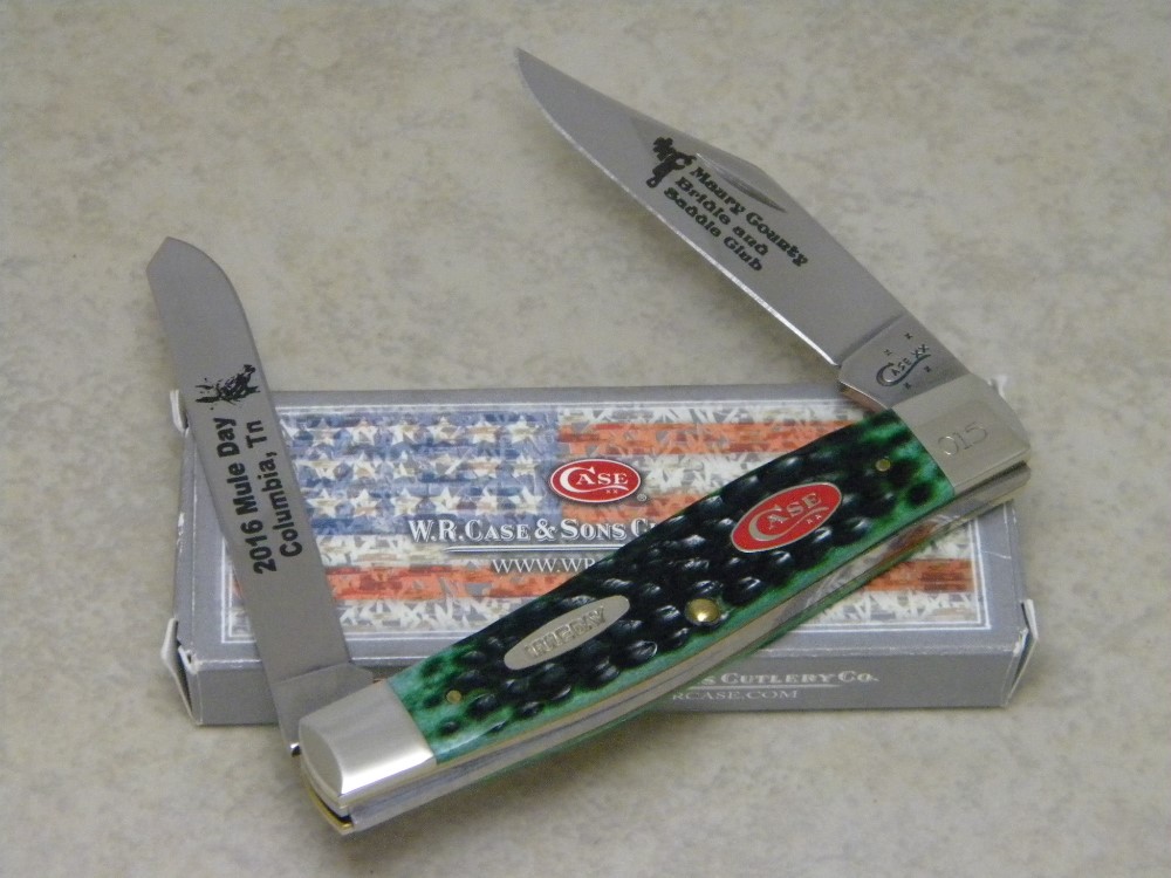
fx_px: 3552
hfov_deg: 18.7
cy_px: 439
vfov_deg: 14.1
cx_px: 586
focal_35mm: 105
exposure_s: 1/55.1
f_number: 4.7
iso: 800
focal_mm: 19
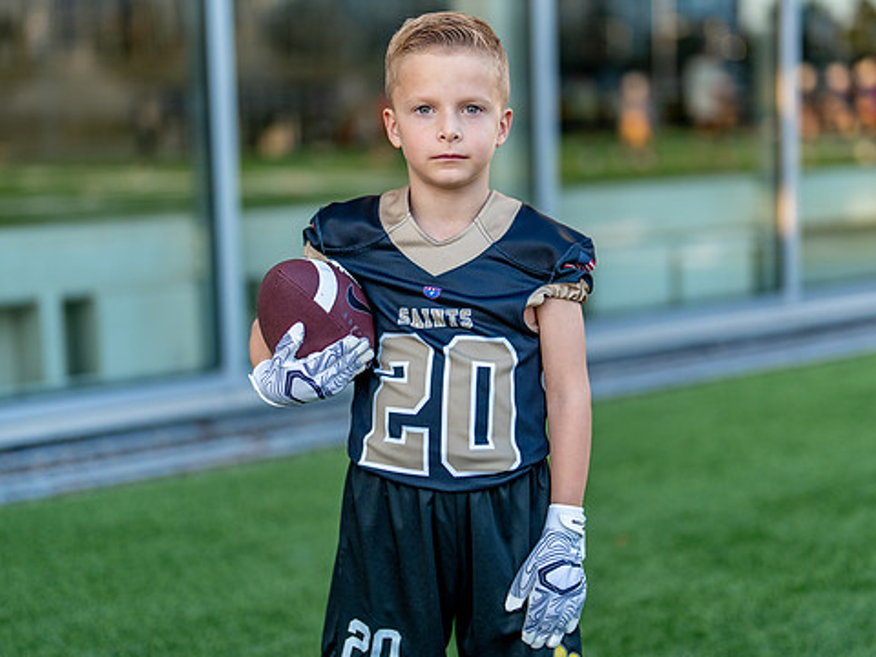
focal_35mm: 69
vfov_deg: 21.3
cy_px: 293
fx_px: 1746
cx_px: 476
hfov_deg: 28.2
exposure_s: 1/1000
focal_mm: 50
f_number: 1.2
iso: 200
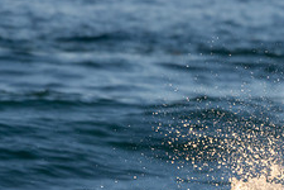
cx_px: 324
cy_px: 238
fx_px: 10065
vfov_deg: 1.1
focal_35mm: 1276
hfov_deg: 1.6
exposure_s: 1/1250
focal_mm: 330
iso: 560
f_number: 5.6
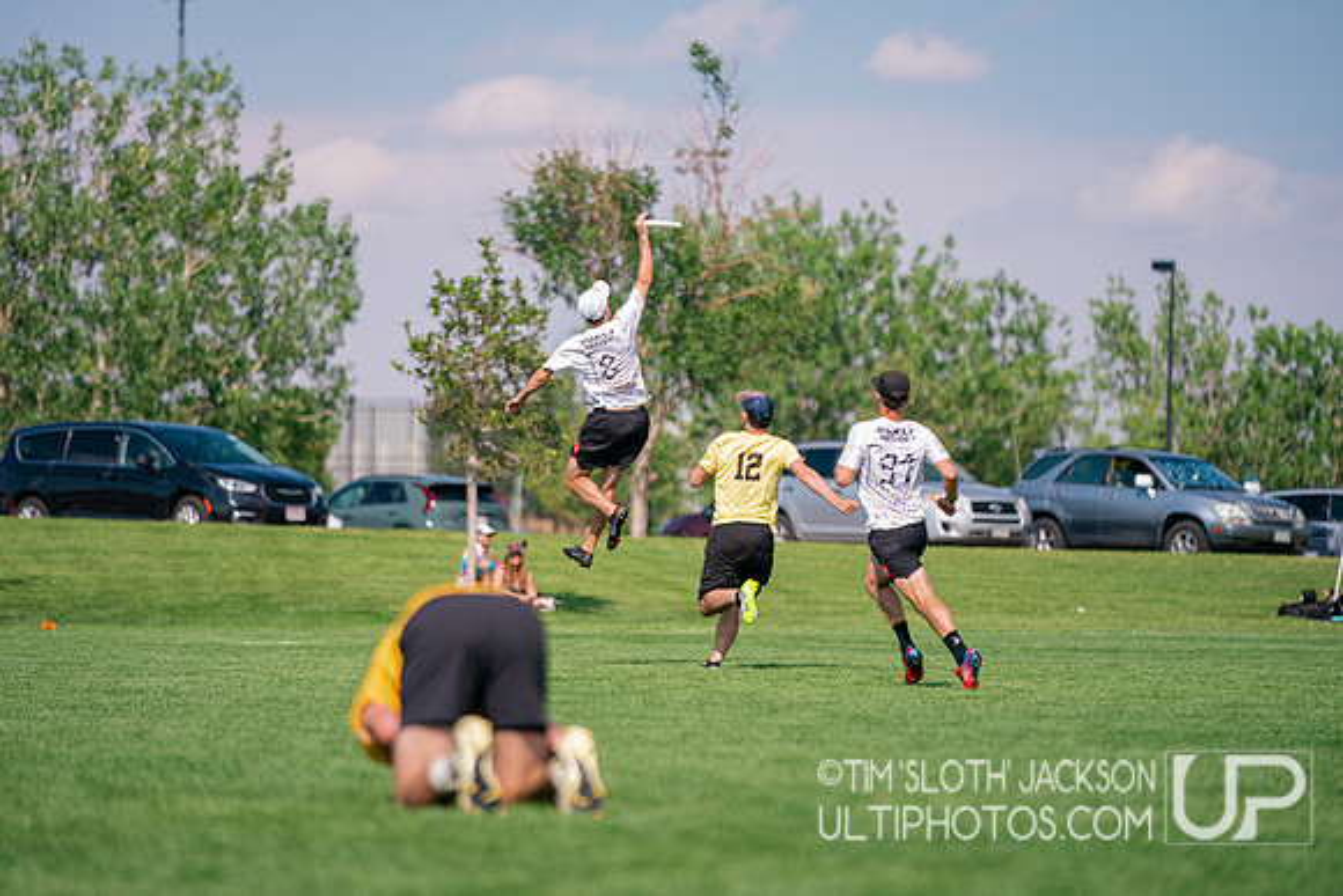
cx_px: 672
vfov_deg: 6.9
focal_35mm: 200
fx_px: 7463
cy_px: 448
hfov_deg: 10.3
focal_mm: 200
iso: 640
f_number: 2.8
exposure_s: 1/12800
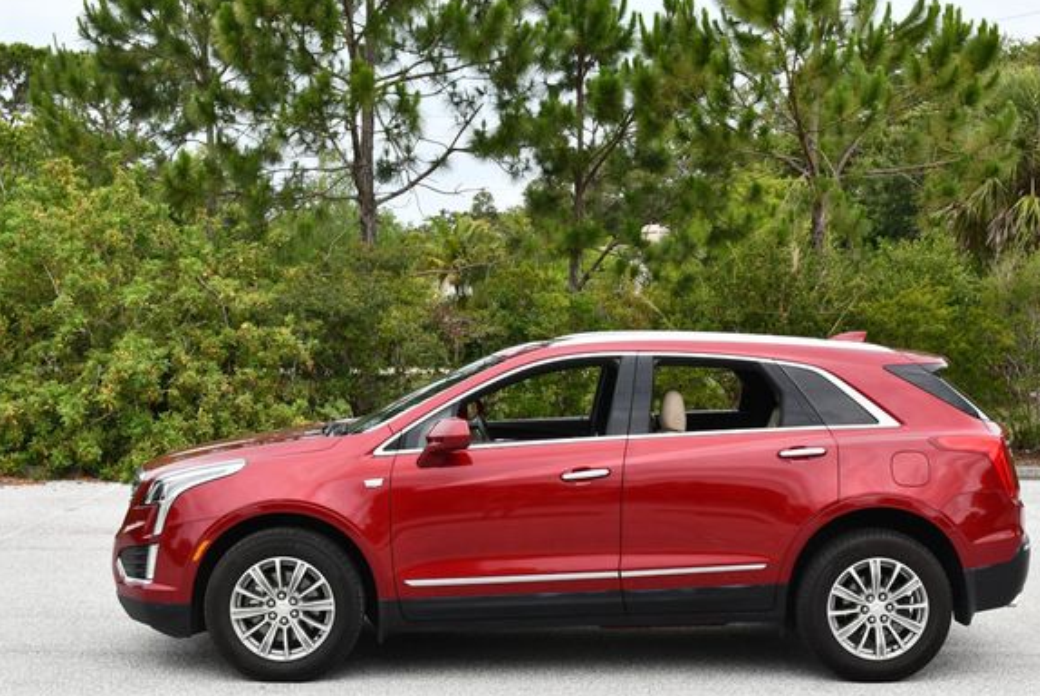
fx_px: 1677
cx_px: 576
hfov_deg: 34.4
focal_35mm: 58
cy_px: 375
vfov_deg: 23.4
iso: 200
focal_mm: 26
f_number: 8
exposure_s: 1/250
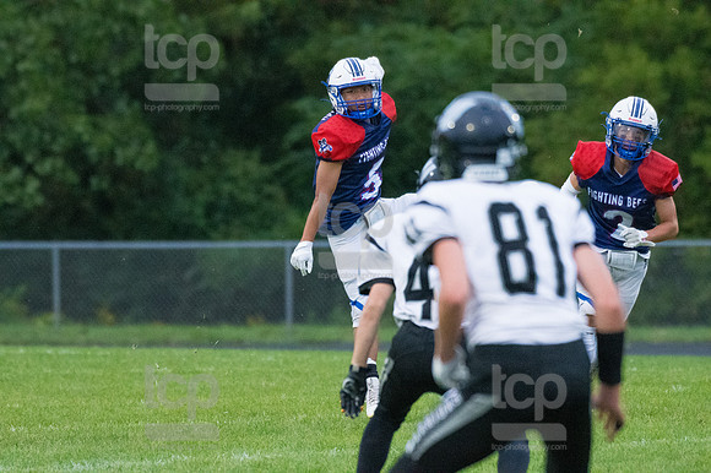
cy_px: 236
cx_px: 356
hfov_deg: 4.0
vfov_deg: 2.7
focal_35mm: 510
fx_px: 10066
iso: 10000
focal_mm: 340
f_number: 5.6
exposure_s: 1/2000
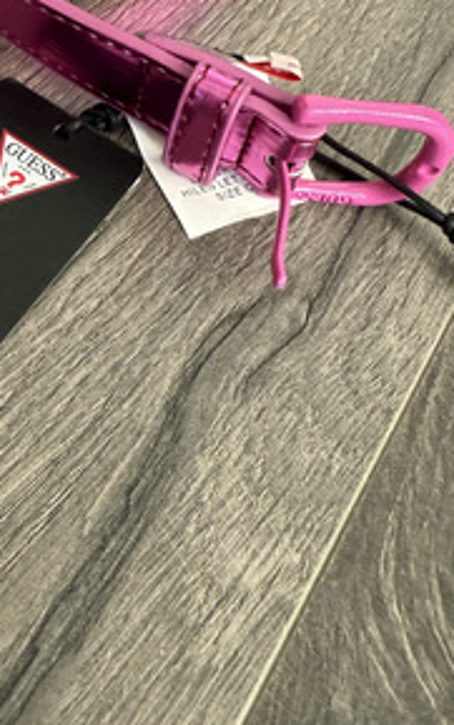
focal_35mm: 44
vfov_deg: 43.4
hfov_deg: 28.5
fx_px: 870
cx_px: 79
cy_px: 161
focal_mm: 2.22
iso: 400
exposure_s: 1/60
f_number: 2.2
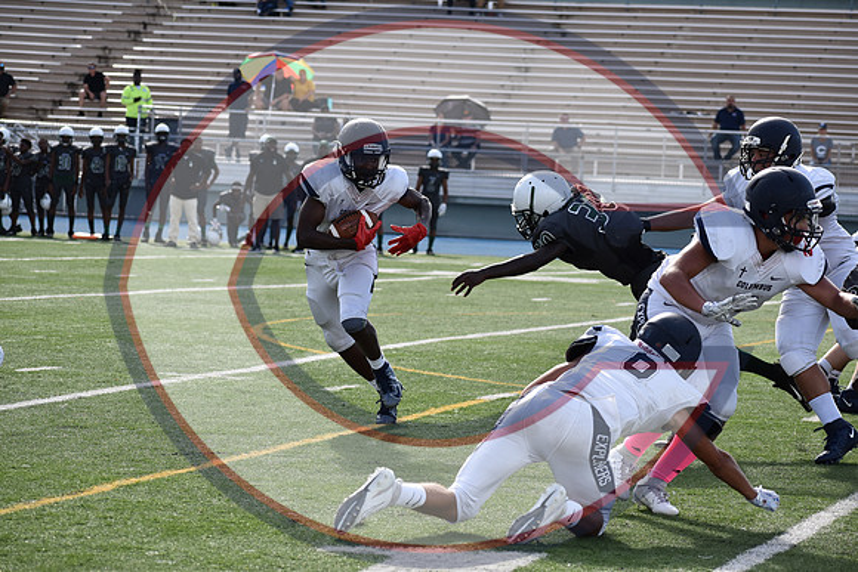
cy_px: 286
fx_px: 3504
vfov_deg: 9.3
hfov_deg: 14.0
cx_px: 429
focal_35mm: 147
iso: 400
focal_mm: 98
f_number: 5.6
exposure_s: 1/1250
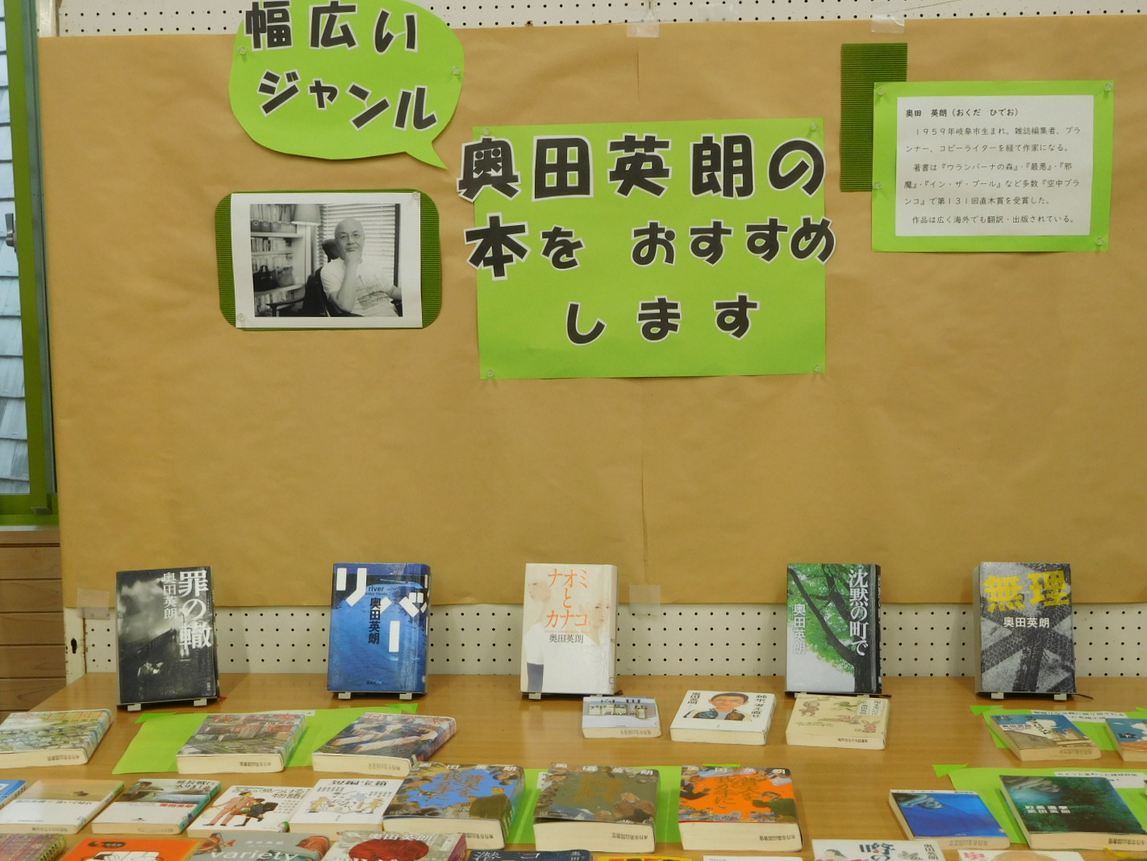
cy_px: 462
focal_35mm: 45
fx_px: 1491
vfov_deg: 32.2
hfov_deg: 42.0
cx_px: 644
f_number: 3.9
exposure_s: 1/50
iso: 125
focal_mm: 7.1
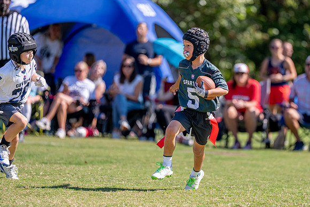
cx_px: 208
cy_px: 98
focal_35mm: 270
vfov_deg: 5.1
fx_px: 2325
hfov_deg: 7.6
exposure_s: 1/2500
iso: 200
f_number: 2.8
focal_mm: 200
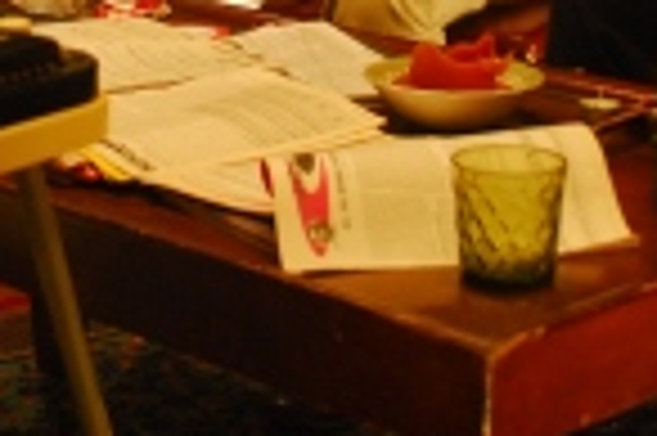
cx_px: 171
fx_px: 2023
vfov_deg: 11.8
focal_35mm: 111
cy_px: -225
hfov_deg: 18.3
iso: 800
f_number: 2.8
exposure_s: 1/80
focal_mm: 24
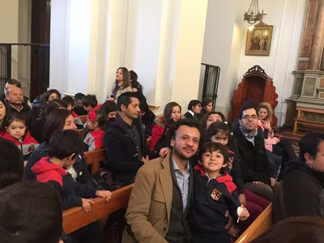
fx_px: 271
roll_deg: -5.9
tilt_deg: -8.2
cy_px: 122
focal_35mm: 29
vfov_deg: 48.2
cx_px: 162
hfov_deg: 61.7
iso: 125
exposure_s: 1/8
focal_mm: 4.15
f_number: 2.2
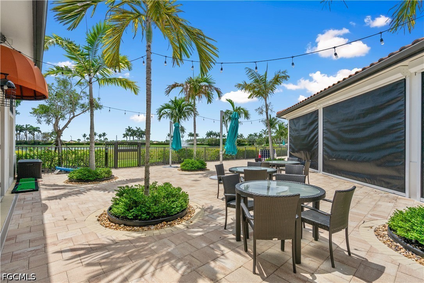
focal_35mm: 16
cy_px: 142
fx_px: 188
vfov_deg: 73.7
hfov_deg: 96.7
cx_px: 212
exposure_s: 1/2000
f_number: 8
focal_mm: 16
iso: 400
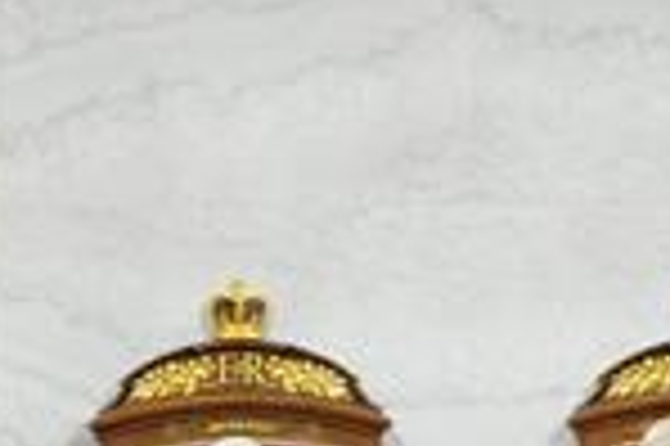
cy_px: 304
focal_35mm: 436
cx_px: 427
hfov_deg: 4.7
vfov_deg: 3.1
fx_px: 8105
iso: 8000
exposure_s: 1/250
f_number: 5.6
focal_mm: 100
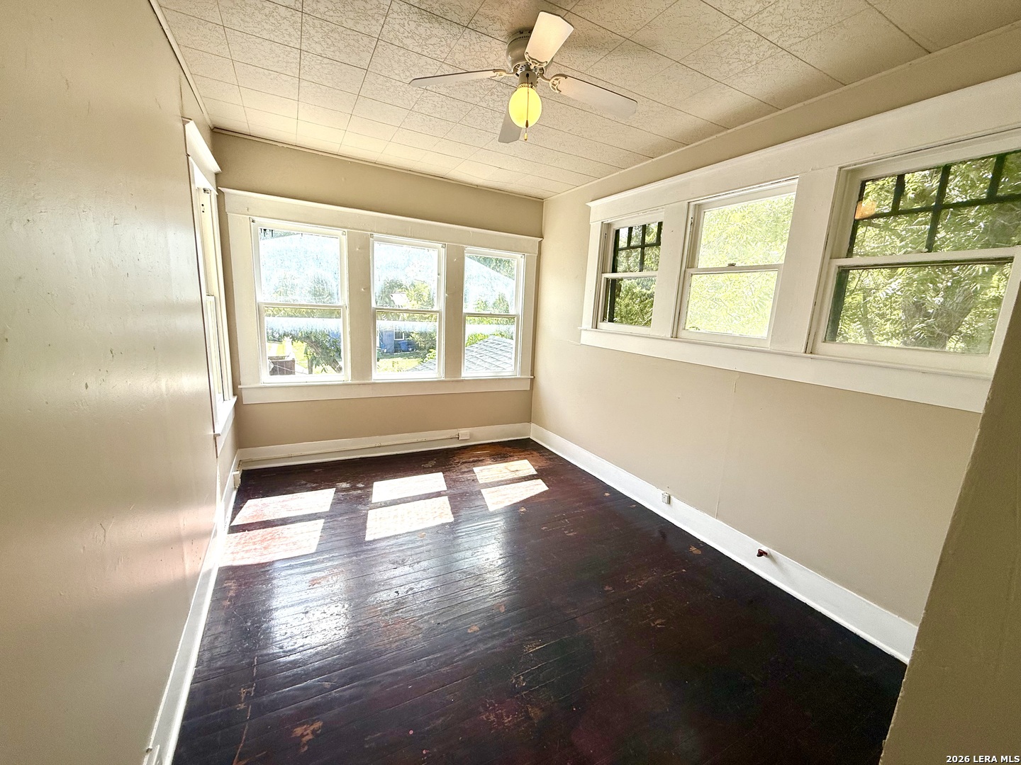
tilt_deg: -11.5
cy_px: 382
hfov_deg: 102.1
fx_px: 413
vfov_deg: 85.7
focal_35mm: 14
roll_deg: -2.9
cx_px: 510
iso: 50
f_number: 2.2
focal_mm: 2.22
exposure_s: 1/361
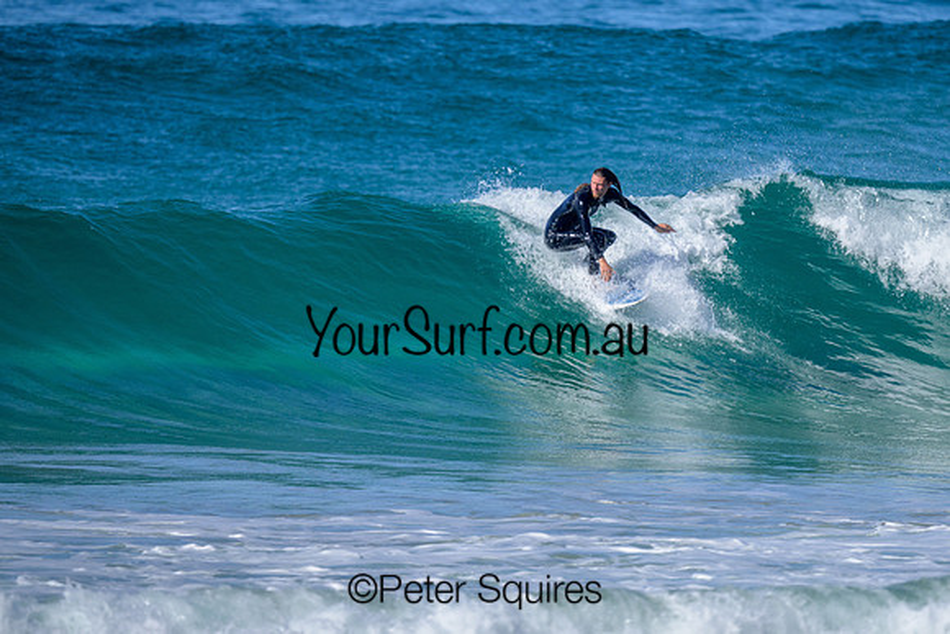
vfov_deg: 1.3
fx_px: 29007
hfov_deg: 1.9
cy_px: 282
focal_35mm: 1099
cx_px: 563
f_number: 6.3
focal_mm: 800
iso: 360
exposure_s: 1/2000
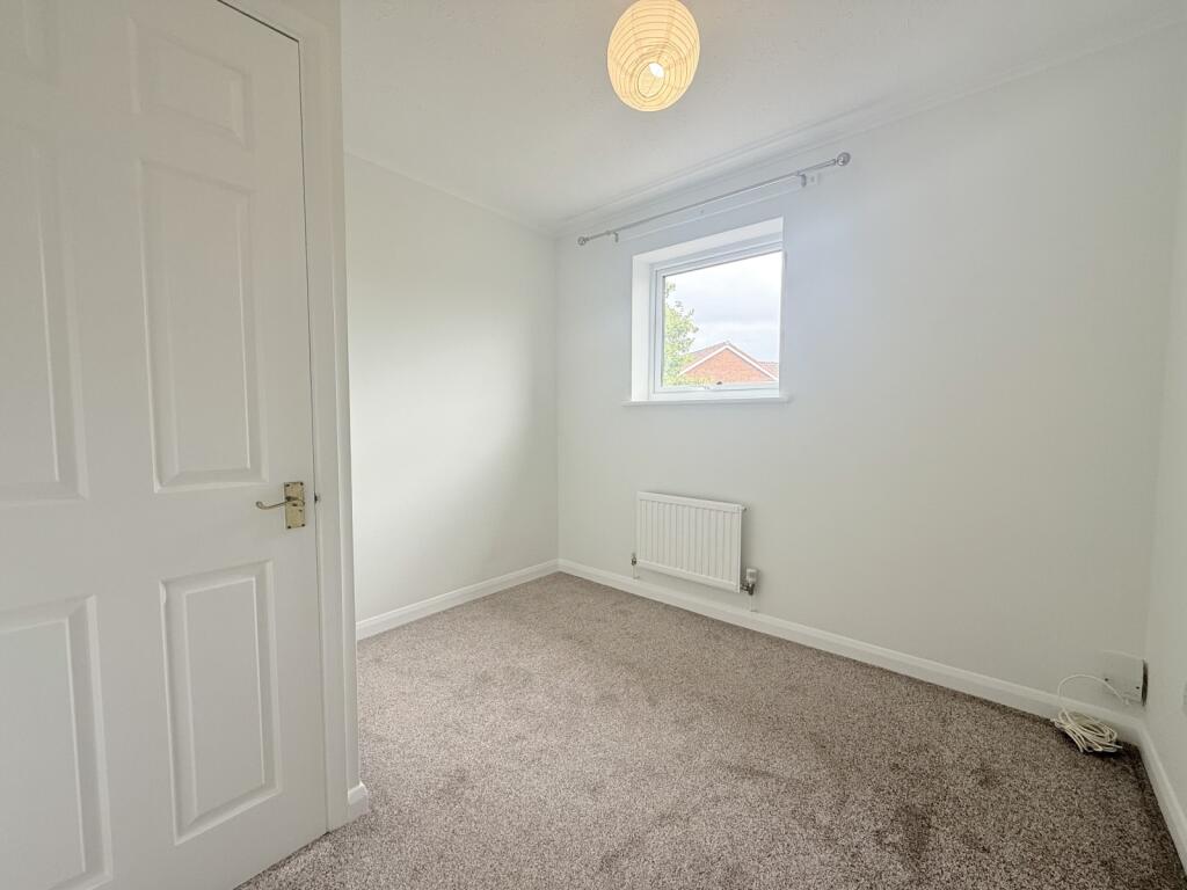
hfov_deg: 102.1
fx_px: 480
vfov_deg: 85.7
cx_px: 594
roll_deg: -0.2
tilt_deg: -2.6
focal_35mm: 14
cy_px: 445
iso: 64
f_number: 2.2
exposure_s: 1/136
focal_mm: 2.22
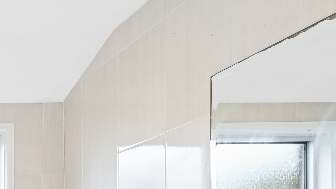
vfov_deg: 21.0
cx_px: -168
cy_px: 278
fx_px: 437
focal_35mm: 49
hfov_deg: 28.1
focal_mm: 14
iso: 100
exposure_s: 1/1.67
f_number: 7.1
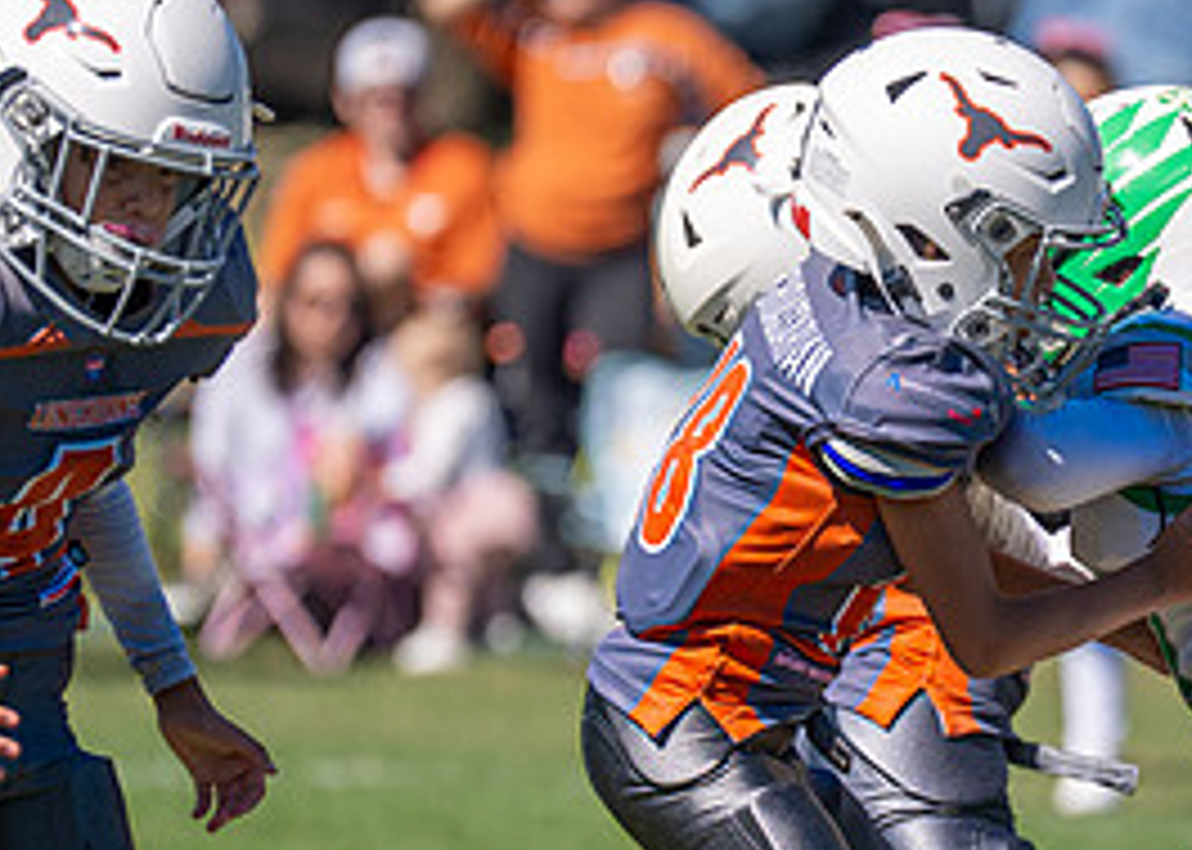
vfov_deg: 2.1
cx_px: 1064
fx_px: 23178
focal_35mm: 685
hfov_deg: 2.9
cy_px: 479
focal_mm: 200
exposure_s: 1/4000
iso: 160
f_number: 2.8
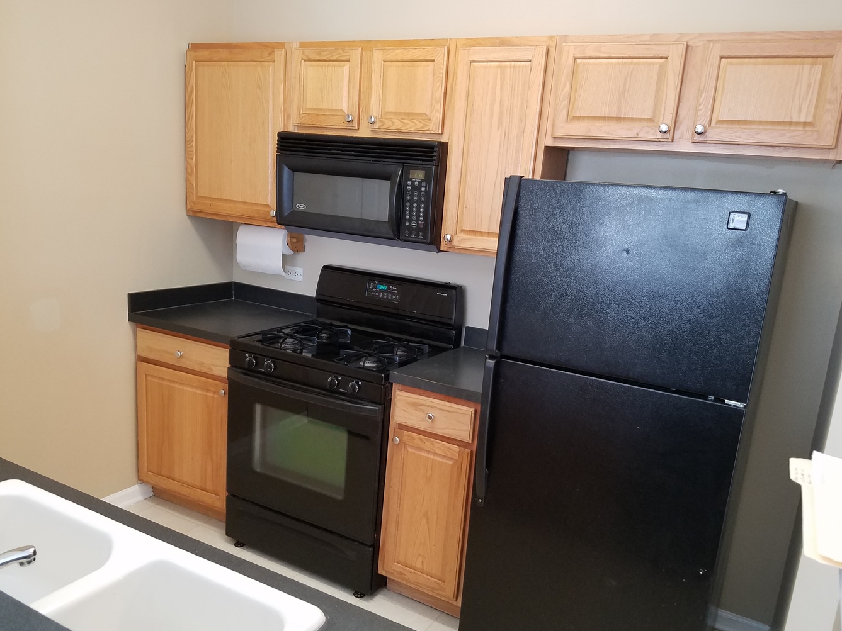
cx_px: 429
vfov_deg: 49.7
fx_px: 681
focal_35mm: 28
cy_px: 335
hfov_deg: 63.4
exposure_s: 1/24
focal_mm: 4.2
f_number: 1.7
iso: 160
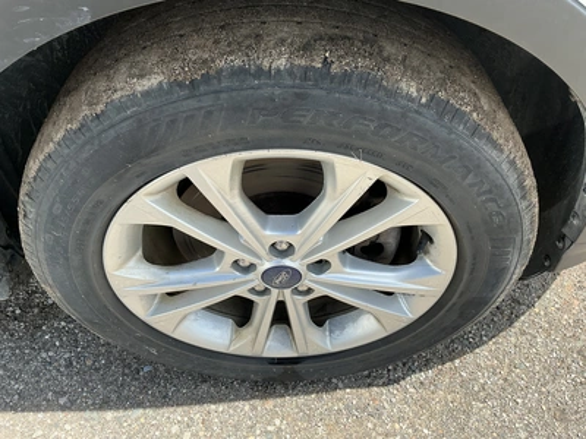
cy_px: 220
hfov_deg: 63.4
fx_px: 474
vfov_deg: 49.7
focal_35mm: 28
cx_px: 293
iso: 25
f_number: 1.8
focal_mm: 3
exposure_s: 1/620
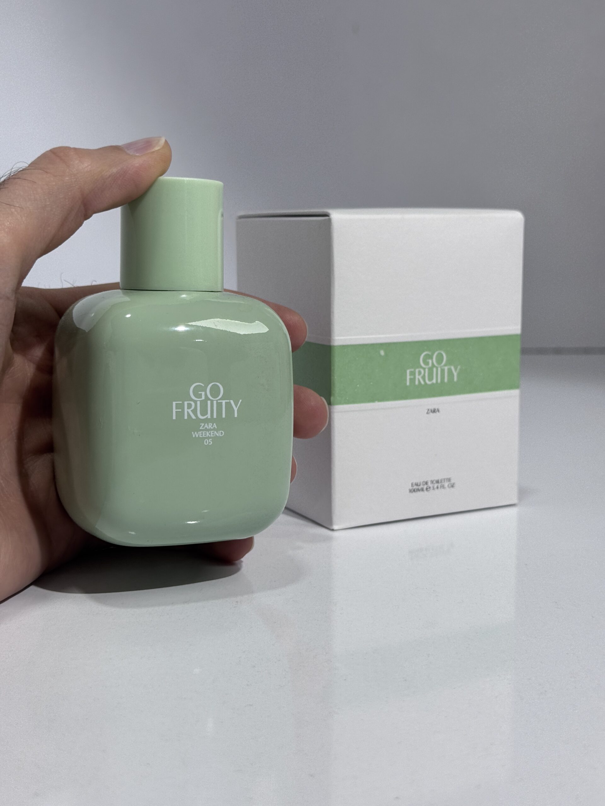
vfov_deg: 39.7
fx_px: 1119
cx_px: 302
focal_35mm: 48
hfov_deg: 30.3
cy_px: 403
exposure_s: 1/588
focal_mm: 6.76
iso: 64
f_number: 1.78
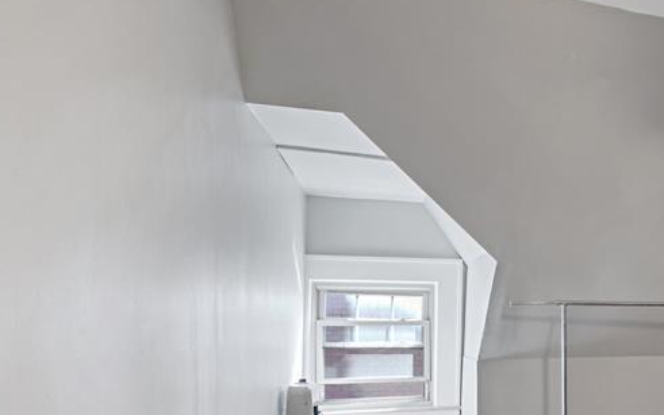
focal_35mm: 34
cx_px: 638
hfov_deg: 48.4
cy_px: 335
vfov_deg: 36.0
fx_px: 615
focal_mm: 16
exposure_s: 1/2.5
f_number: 7.1
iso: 200
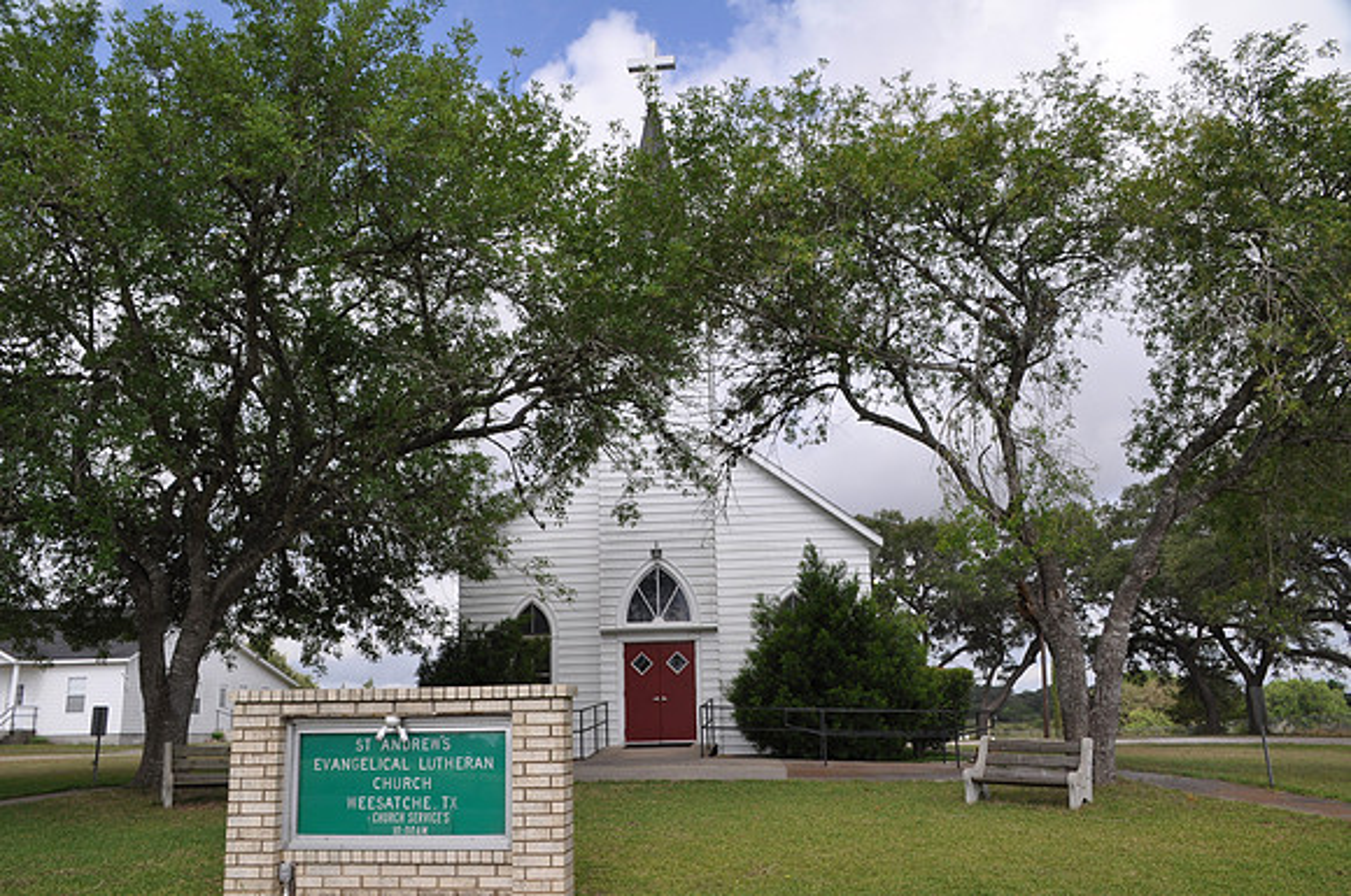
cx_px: 676
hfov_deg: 67.5
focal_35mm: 27
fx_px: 1012
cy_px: 448
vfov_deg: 47.8
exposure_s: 1/125
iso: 200
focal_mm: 18
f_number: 11
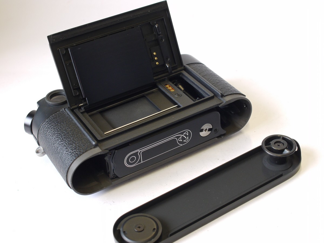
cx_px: 162
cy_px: 122
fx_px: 562
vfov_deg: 24.4
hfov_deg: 32.2
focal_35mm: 60
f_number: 6.3
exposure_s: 1/30
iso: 400
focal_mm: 30
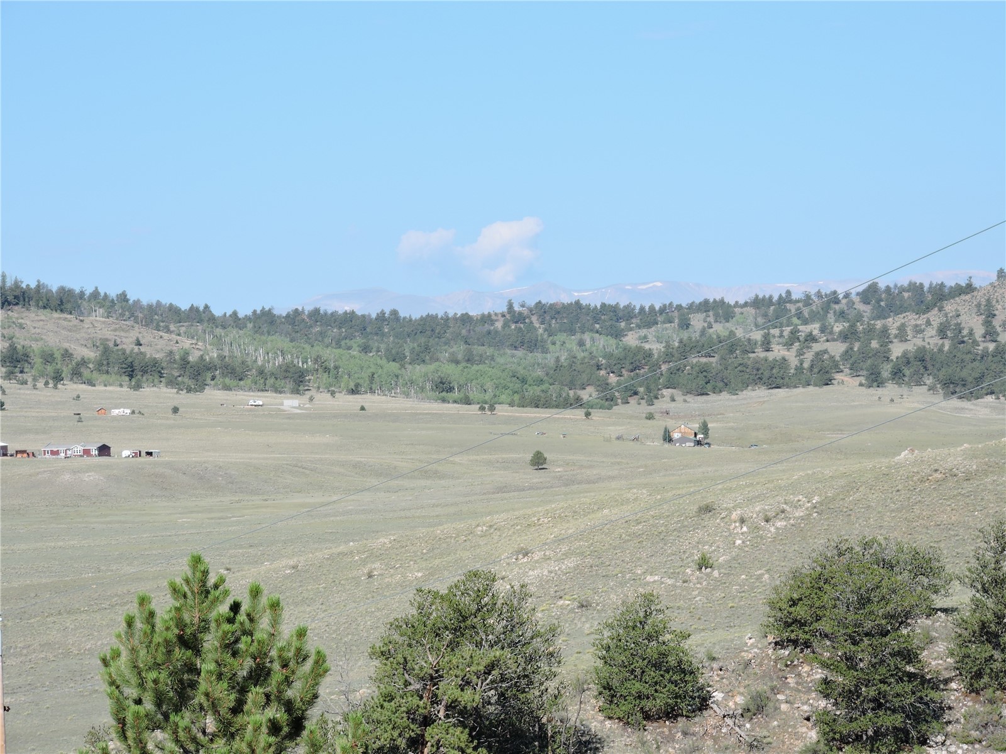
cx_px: 503
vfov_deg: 9.6
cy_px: 377
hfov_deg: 12.7
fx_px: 4505
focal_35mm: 155
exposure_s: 1/500
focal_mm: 27.6
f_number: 4.4
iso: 100
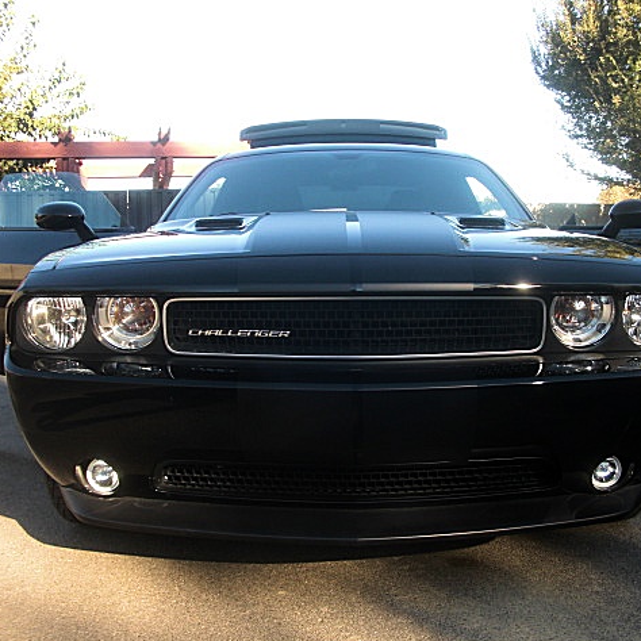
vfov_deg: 39.2
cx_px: 358
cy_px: 323
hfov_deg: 39.1
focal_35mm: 43
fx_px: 901
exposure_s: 1/125
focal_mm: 6.3
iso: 50
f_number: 2.8
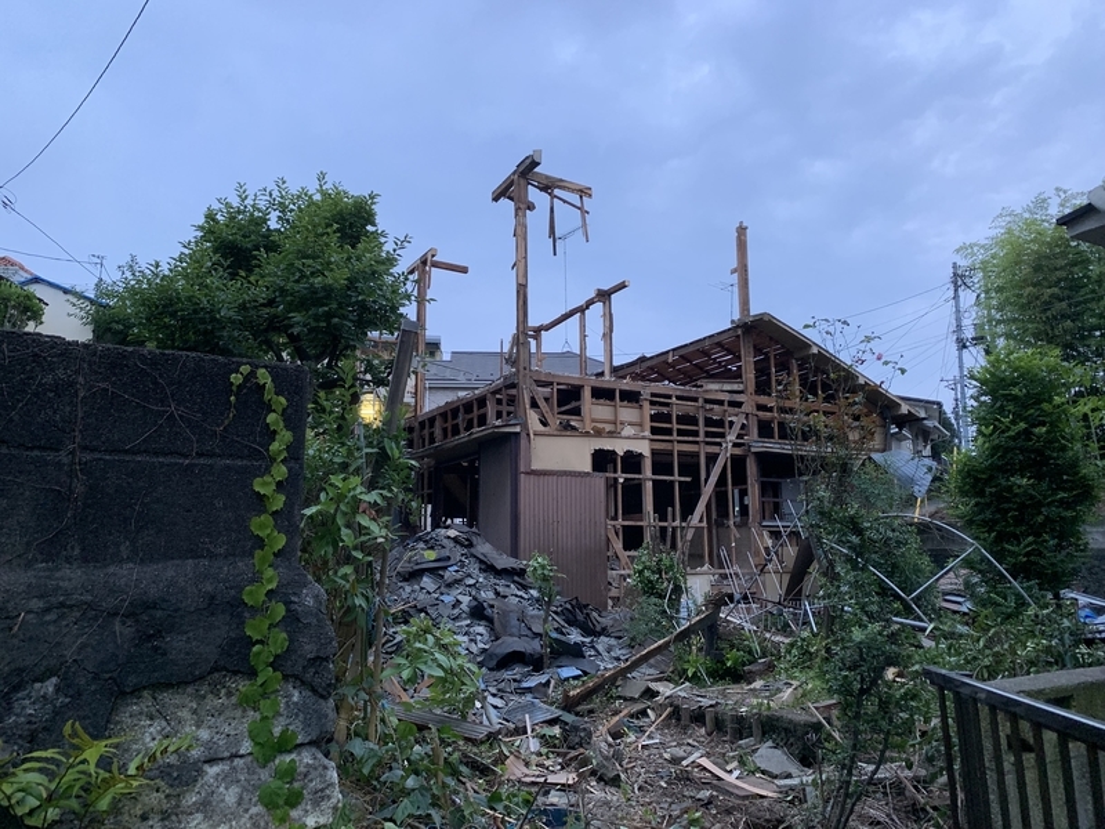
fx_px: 830
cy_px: 414
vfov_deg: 53.1
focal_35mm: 26
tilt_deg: +9.6
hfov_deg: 67.3
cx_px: 552
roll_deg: -0.1
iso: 160
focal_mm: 4.25
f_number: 1.8
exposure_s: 1/44
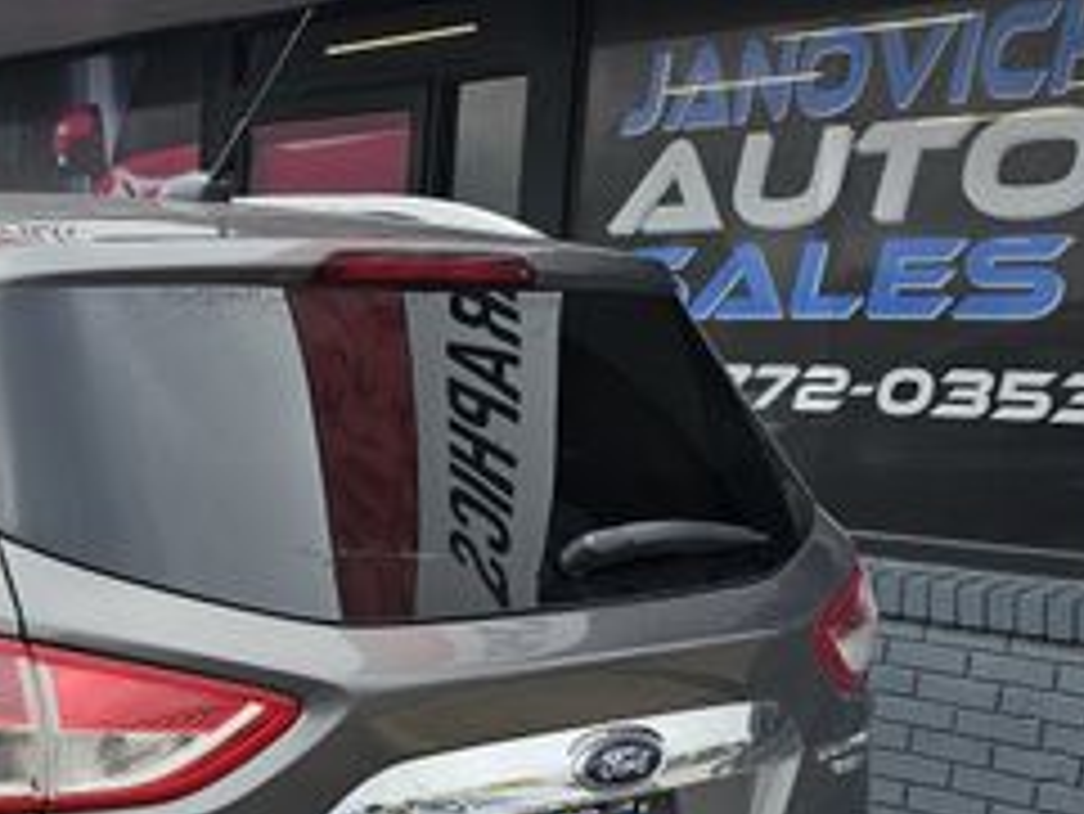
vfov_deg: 23.5
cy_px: 715
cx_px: 58
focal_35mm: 61
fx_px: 1911
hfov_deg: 30.0
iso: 10
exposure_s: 1/182
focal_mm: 6.3
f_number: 1.7
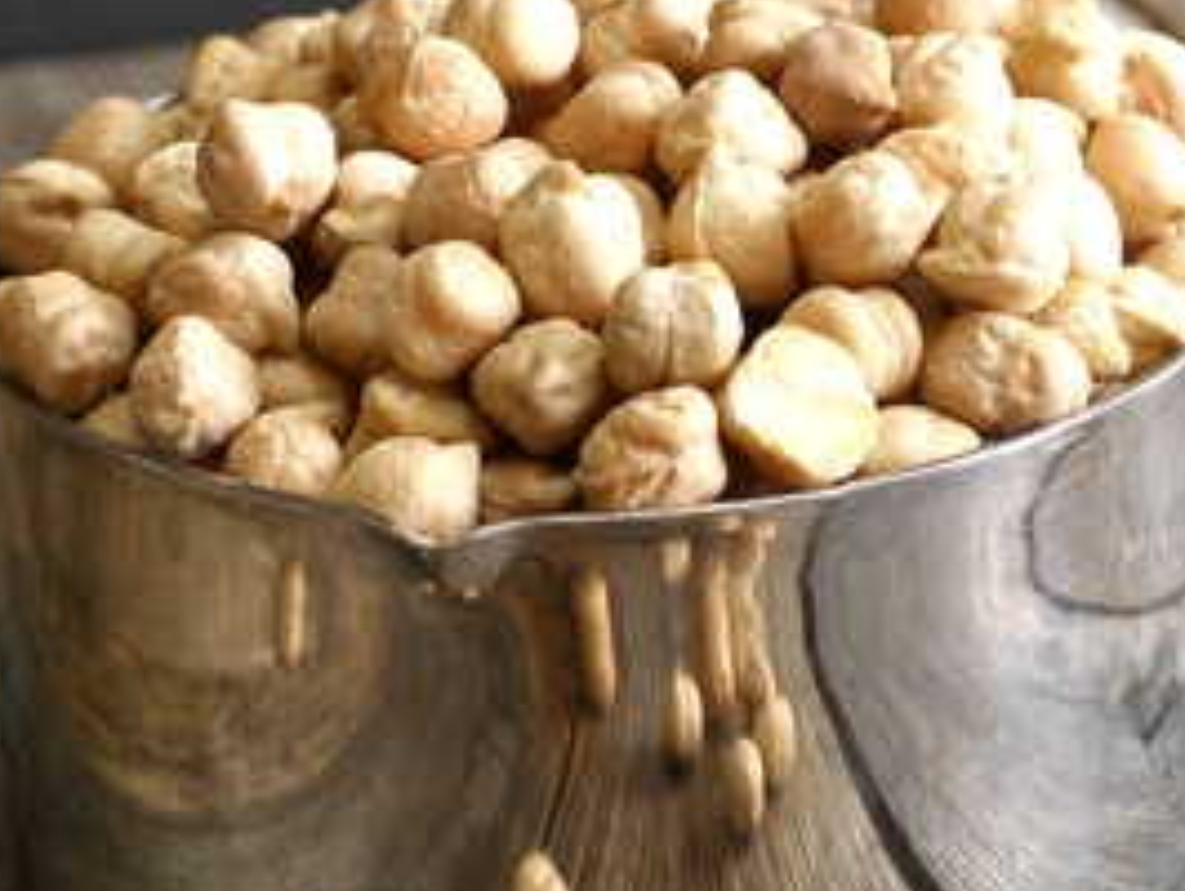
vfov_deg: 13.6
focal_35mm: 108
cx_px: 69
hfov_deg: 17.9
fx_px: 3700
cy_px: 775
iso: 200
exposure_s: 1/30
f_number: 5
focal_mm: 25
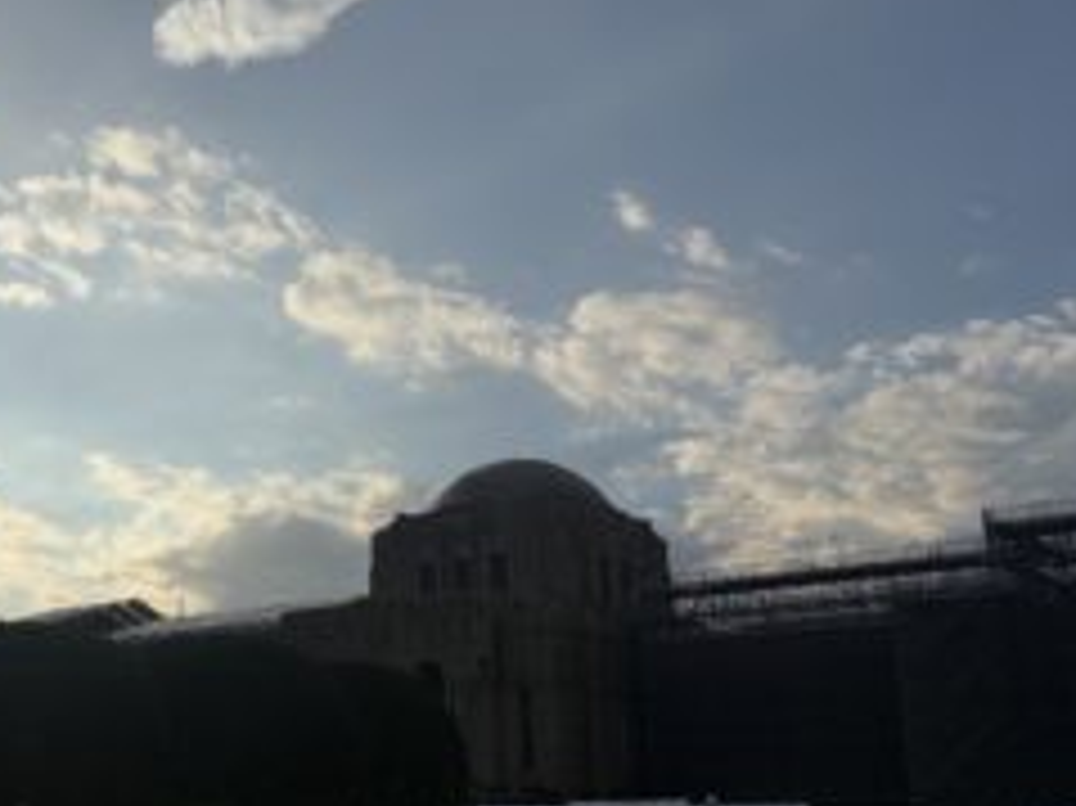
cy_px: 504
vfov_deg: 29.5
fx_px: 1522
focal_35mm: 49
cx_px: 158
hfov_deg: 37.0
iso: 50
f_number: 1.6
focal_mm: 5.96
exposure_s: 1/10101
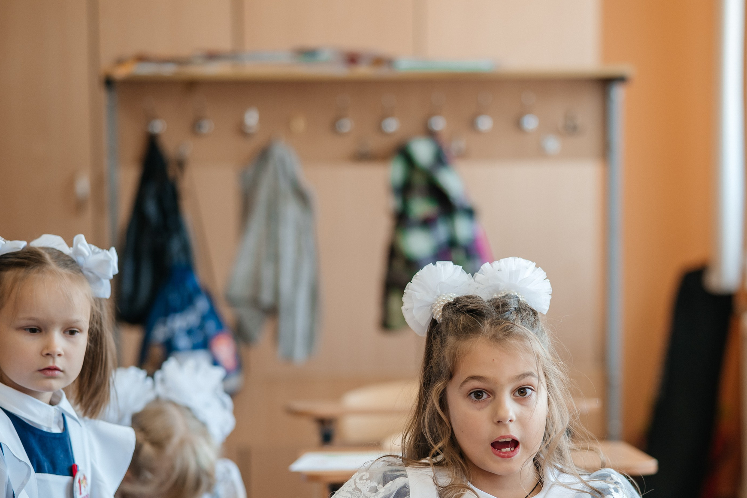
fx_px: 2594
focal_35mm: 125
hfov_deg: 16.4
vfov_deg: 11.0
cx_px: 431
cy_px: 360
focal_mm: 85
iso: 400
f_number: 2.2
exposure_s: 1/320
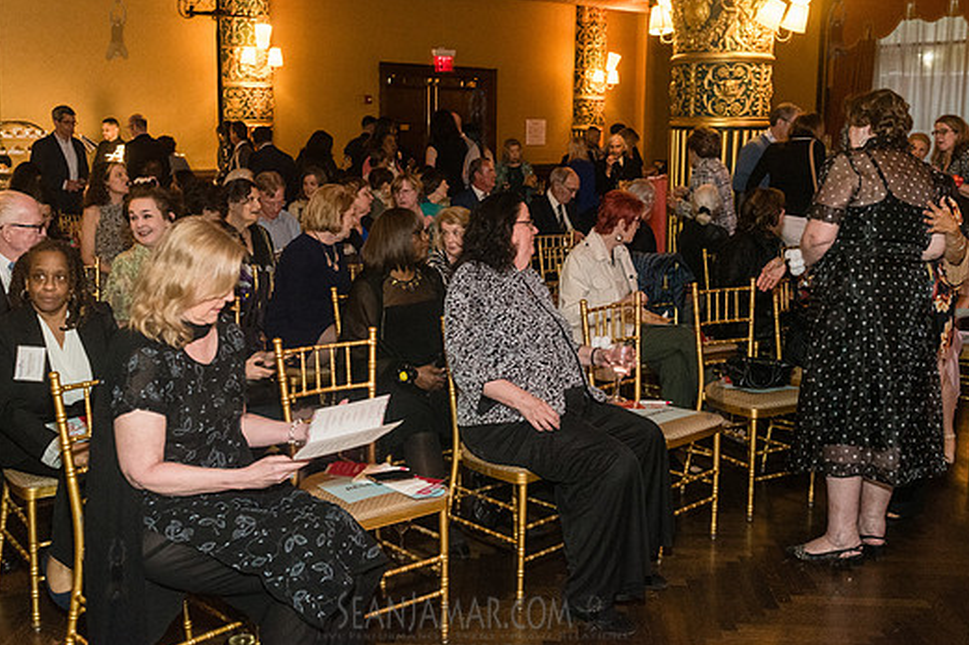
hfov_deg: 49.6
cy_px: 296
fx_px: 1049
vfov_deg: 34.2
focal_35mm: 39
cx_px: 476
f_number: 4
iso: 5000
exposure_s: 1/200
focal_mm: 35
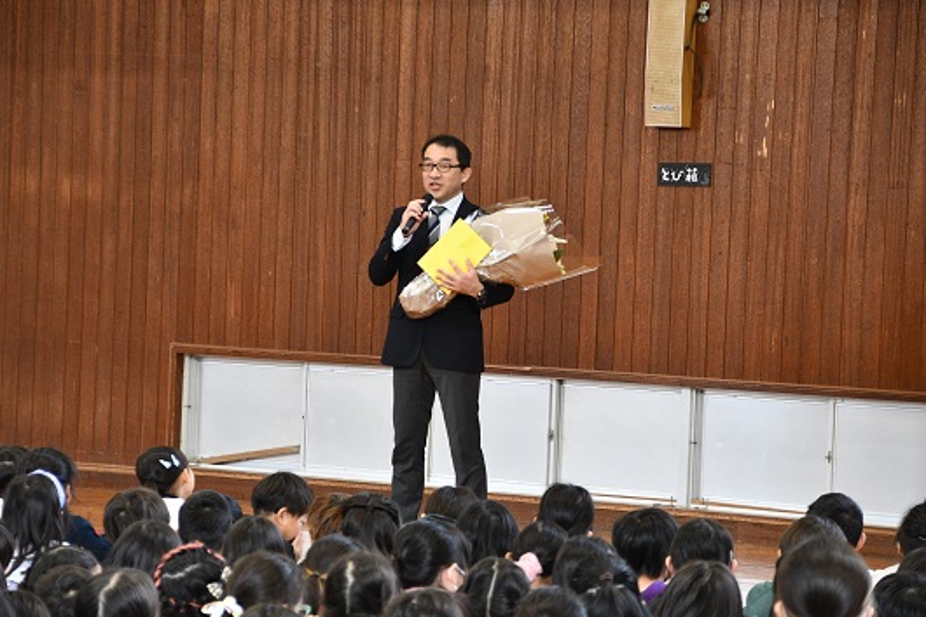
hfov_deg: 14.0
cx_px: 463
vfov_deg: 9.3
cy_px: 308
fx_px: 3780
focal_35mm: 147
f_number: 5.6
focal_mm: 98
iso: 1600
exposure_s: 1/100
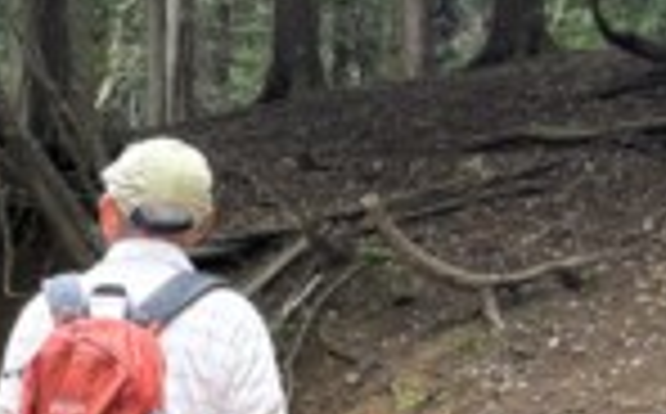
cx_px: -410
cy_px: 441
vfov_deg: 14.0
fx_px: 1649
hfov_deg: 19.2
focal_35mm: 91
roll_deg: +1.2
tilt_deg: -5.9
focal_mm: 5.96
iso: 40
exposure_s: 1/121
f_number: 1.6
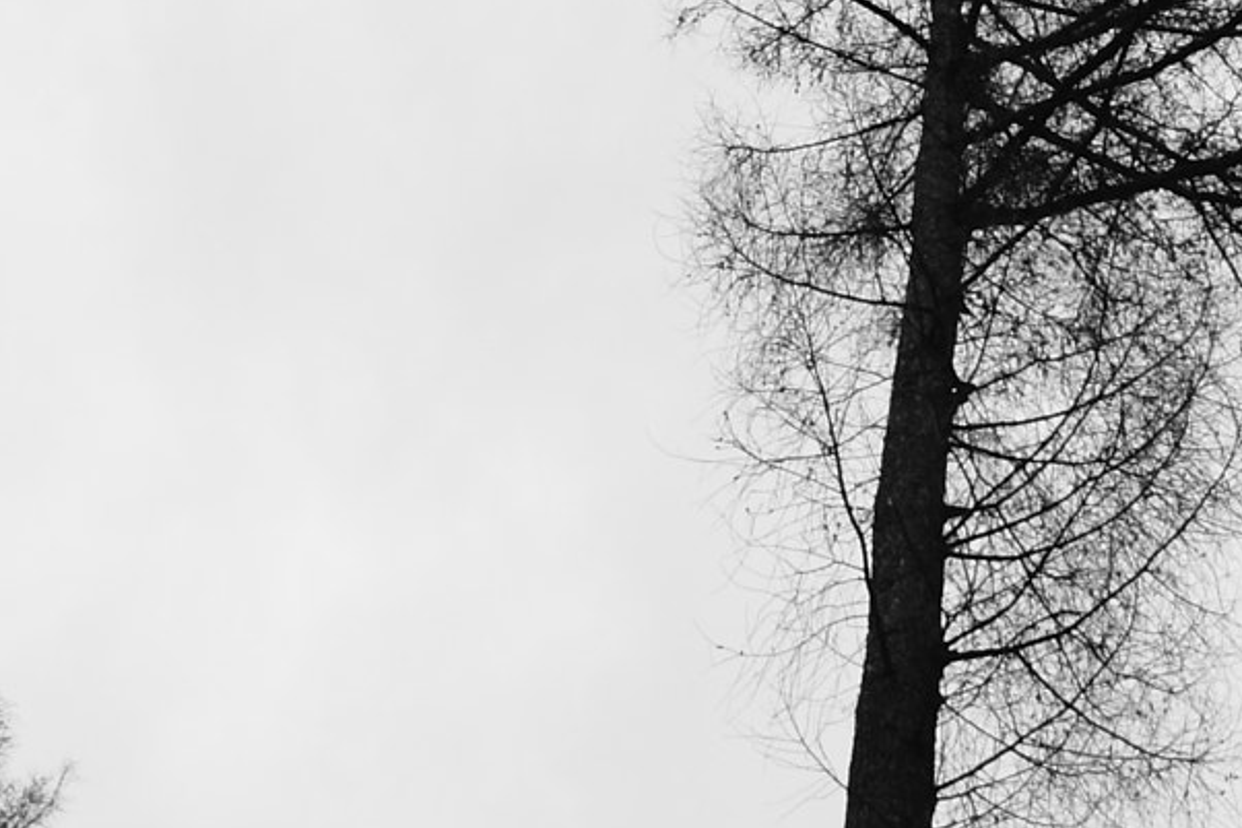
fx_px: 3173
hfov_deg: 21.8
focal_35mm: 92
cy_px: 216
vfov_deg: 14.8
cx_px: 1040
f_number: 6.3
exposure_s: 1/125
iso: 200
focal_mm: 18
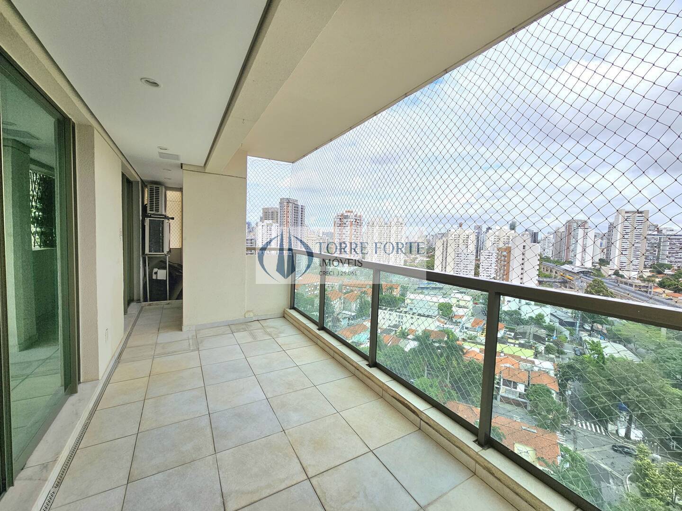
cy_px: 256
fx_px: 256
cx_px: 341
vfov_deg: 89.9
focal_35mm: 13
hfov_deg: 106.2
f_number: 2.2
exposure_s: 1/2000
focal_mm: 2.2
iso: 50
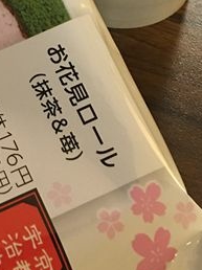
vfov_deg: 20.7
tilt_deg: -48.7
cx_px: -9
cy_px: -35
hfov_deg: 16.0
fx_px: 701
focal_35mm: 90
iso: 80
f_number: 2.2
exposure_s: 1/10
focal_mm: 4.15
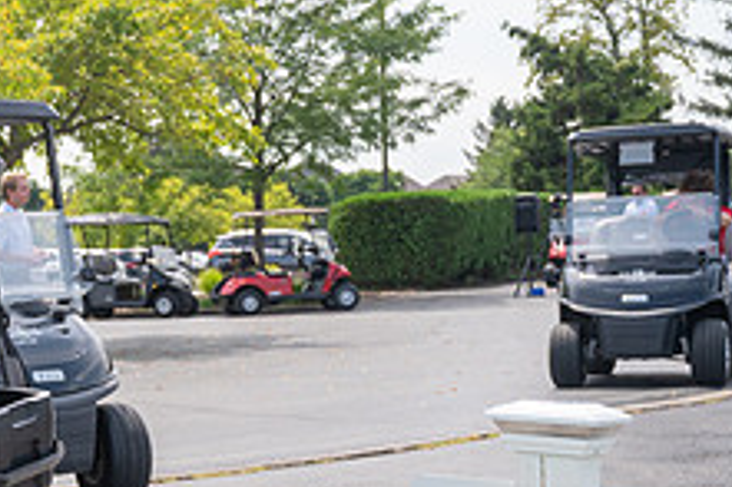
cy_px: 378
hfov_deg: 21.0
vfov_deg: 14.8
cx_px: -93
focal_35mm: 92
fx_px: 1869
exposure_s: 1/1250
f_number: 5
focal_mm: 35
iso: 250
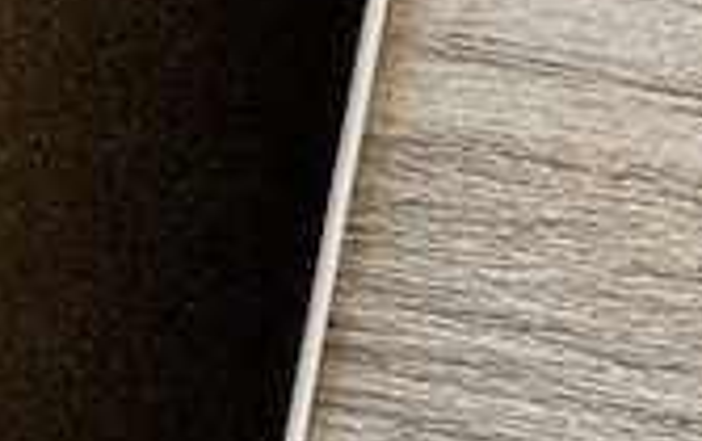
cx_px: -748
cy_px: 815
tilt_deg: -71.7
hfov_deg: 5.6
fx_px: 6995
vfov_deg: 3.6
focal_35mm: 365
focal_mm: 6.76
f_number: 1.78
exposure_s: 1/59
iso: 100
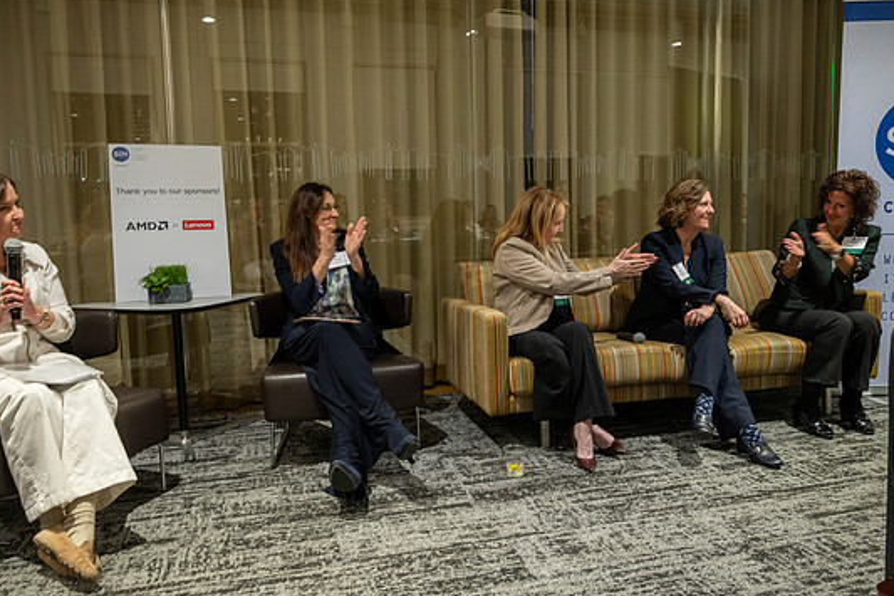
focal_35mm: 27
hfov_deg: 67.4
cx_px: 460
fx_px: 670
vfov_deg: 47.9
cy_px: 287
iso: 1600
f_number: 4
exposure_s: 1/50
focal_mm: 24
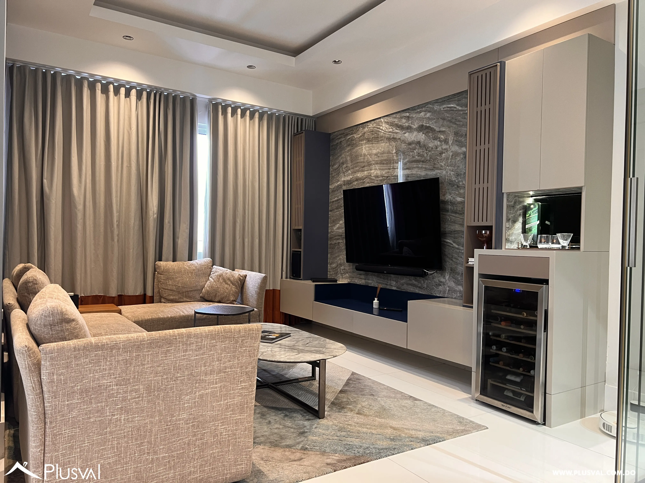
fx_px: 484
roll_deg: -1.2
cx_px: 322
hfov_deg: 67.3
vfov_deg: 53.1
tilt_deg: -1.5
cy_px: 242
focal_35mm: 26
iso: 160
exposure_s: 1/60
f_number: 1.5
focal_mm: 5.7
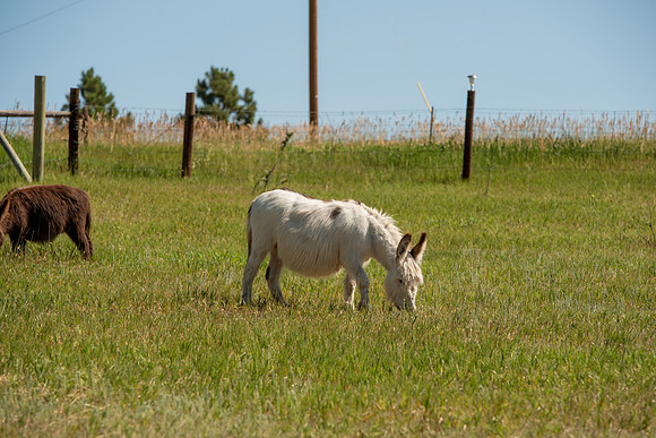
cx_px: 328
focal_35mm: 200
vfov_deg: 6.9
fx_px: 3645
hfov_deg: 10.3
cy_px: 219
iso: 100
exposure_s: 1/320
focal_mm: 200
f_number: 6.3
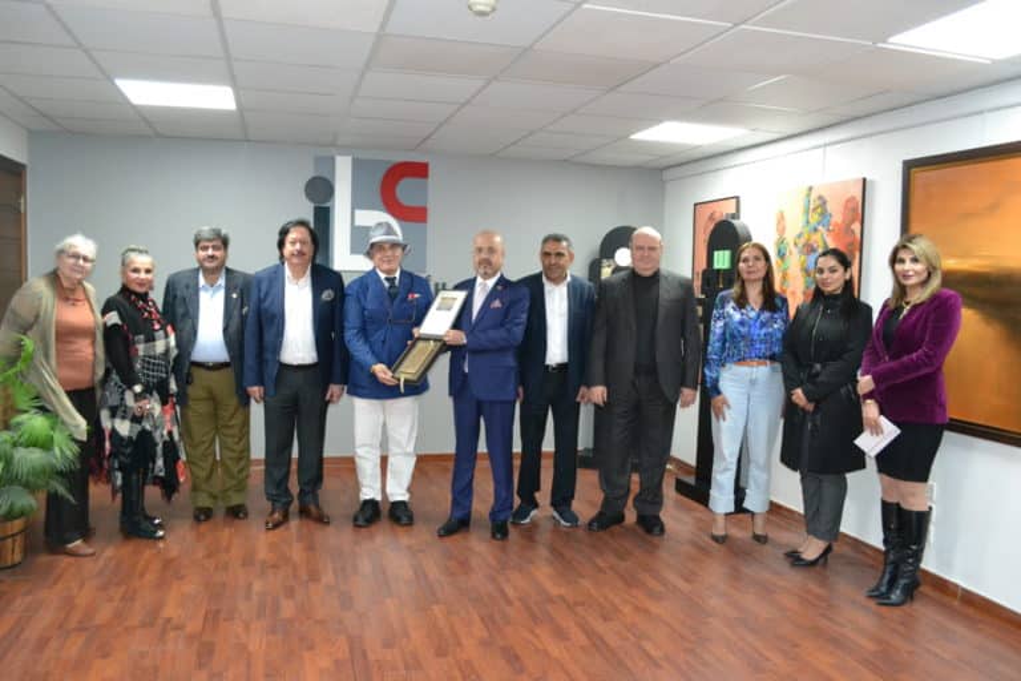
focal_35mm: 27
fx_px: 766
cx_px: 510
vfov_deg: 47.9
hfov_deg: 67.4
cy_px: 340
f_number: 5.6
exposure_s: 1/100
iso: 3200
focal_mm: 18
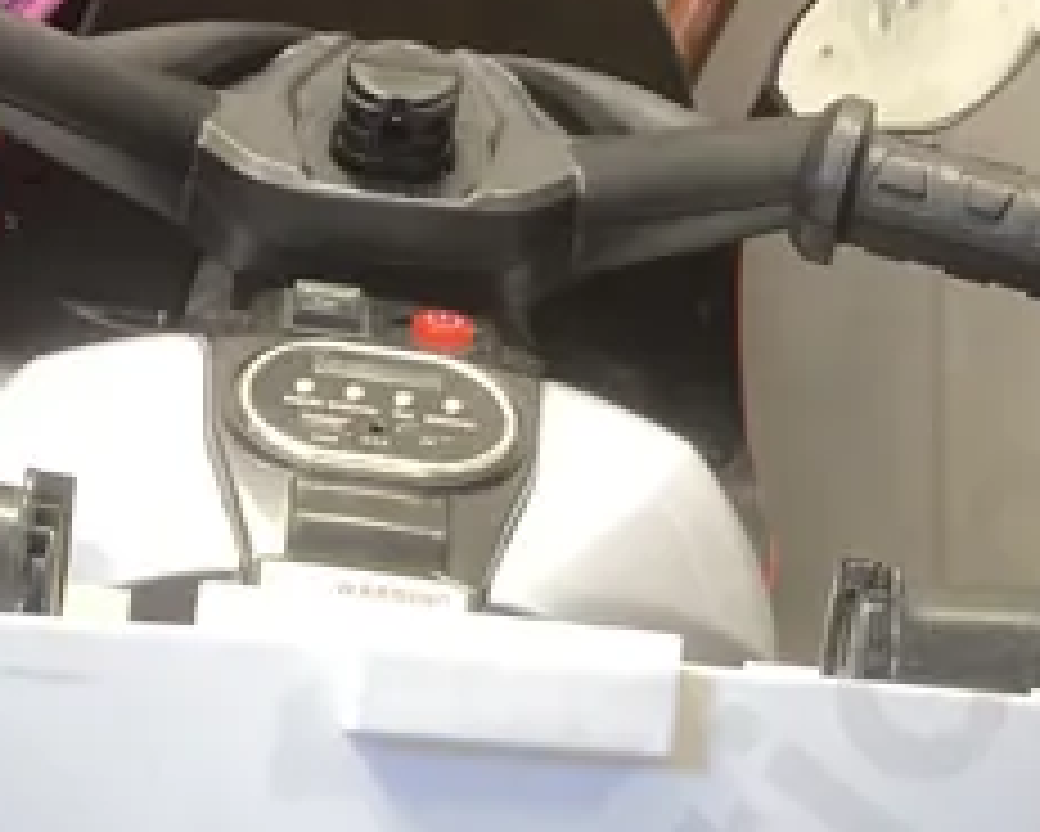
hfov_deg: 15.8
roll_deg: +3.2
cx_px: 329
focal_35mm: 121
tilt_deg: -22.4
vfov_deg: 11.8
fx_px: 3726
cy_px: 1480
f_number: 1.8
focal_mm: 3.99
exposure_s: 1/50
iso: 320
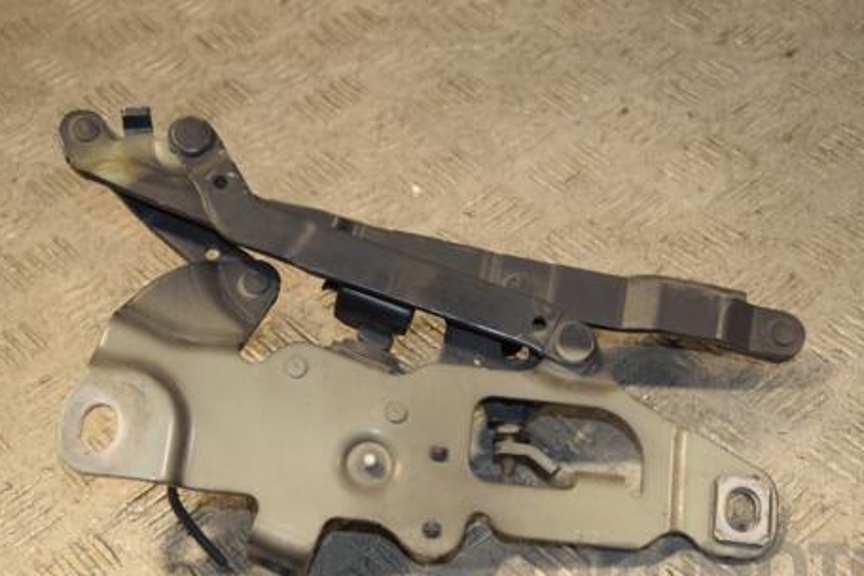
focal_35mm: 79
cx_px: 466
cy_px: 318
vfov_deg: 17.3
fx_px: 1896
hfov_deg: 25.7
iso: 800
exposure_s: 1/160
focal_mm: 40
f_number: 4.8
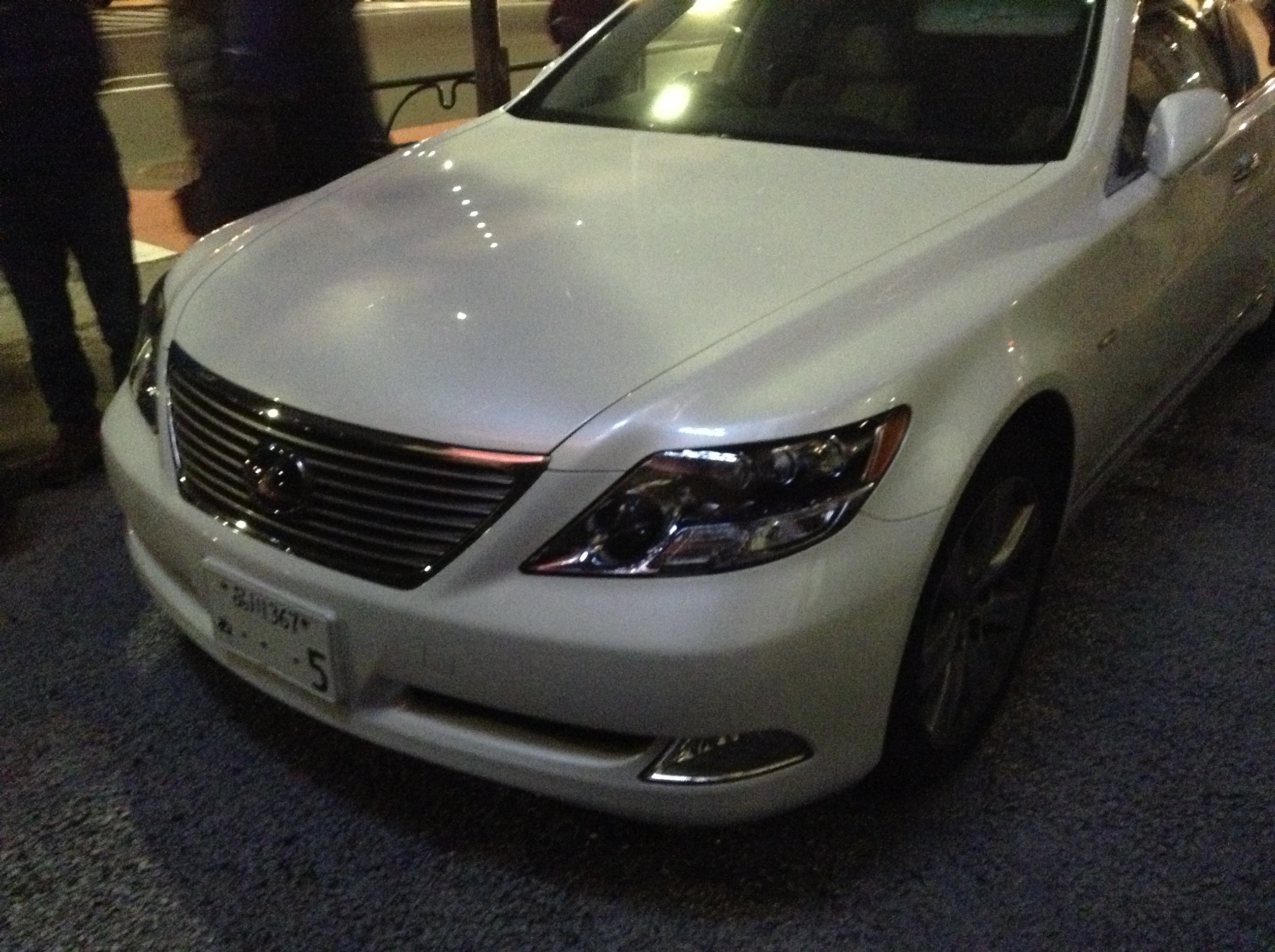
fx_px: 1214
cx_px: 638
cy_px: 476
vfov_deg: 42.8
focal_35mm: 33
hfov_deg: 55.4
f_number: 2.4
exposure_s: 1/15
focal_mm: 3.3
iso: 640
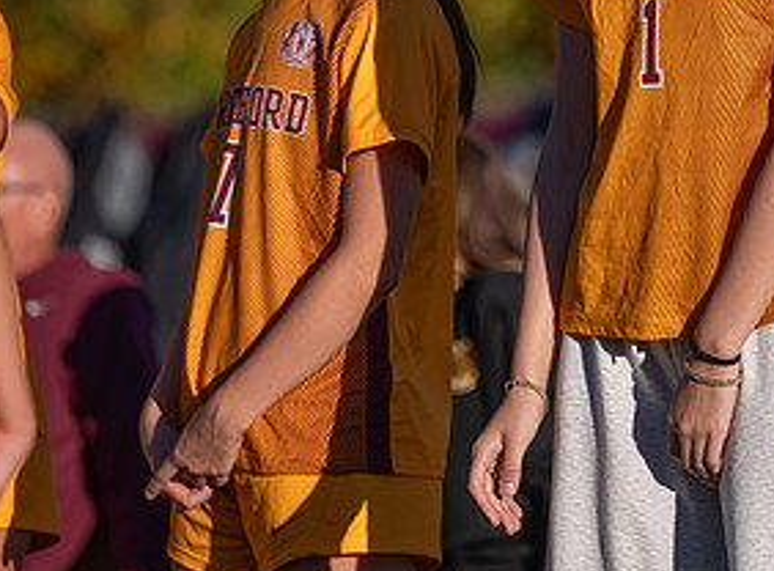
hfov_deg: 4.1
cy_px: 2
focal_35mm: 490
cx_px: 534
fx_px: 10891
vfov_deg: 3.0
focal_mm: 200
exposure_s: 1/2000
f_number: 2.8
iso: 90
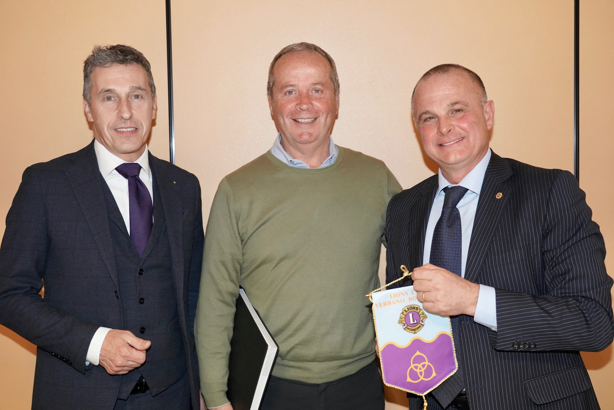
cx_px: 307
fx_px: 750
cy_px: 205
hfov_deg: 44.5
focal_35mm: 44
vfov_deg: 30.5
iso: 6400
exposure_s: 1/80
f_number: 4
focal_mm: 44
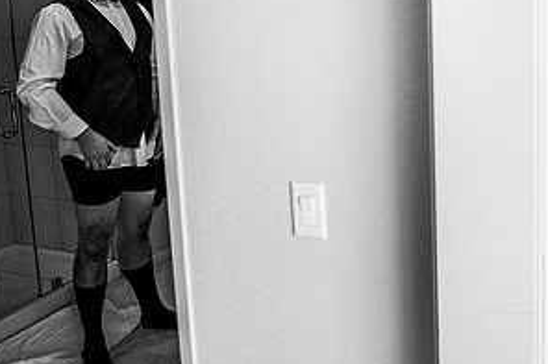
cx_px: 422
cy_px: 66
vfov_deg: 27.9
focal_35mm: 47
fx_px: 715
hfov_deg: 40.5
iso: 1250
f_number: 2.8
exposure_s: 1/640
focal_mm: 24
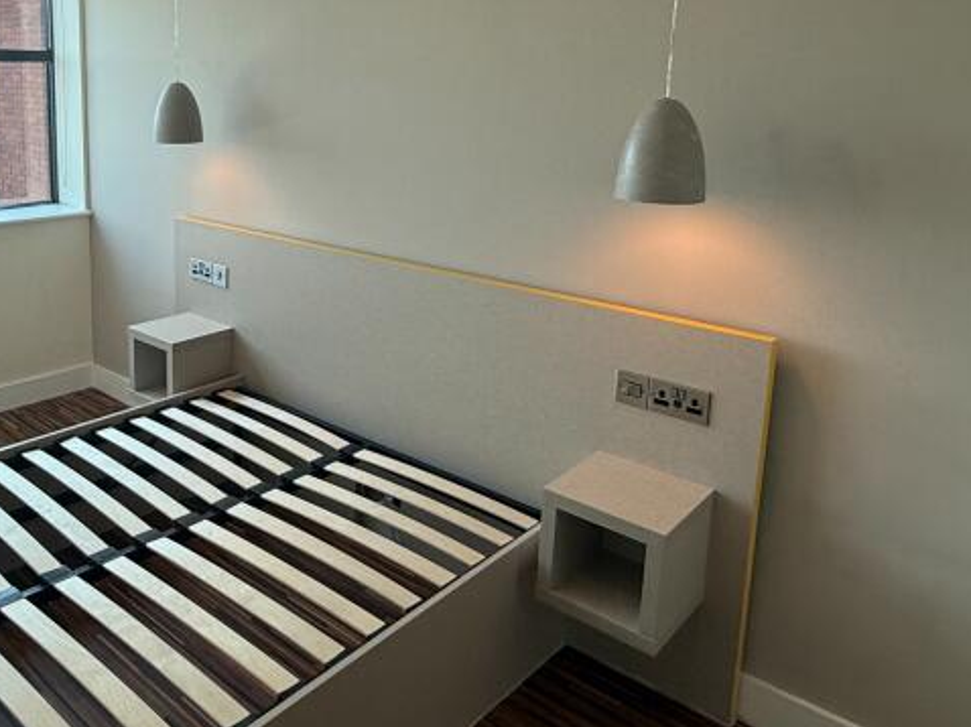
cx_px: 301
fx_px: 841
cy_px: 223
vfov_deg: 45.8
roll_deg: -0.4
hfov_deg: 58.2
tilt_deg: -9.5
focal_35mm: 30
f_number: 2.2
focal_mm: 2.22
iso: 64
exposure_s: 1/243
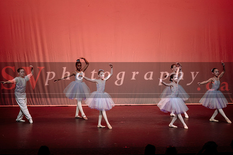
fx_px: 689
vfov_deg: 12.9
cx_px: 123
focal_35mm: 106
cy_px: 75
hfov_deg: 19.2
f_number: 2.8
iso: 1250
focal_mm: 100
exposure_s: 1/640
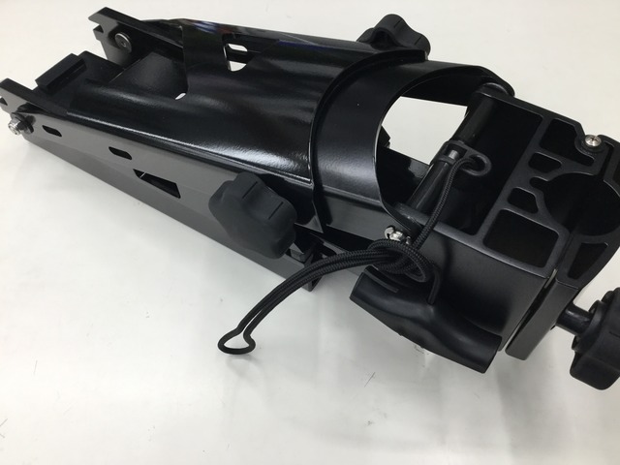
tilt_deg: -55.8
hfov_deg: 58.4
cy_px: 232
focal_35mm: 31
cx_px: 310
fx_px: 555
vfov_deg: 45.4
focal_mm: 3.3
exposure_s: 1/30
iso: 25
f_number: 2.4
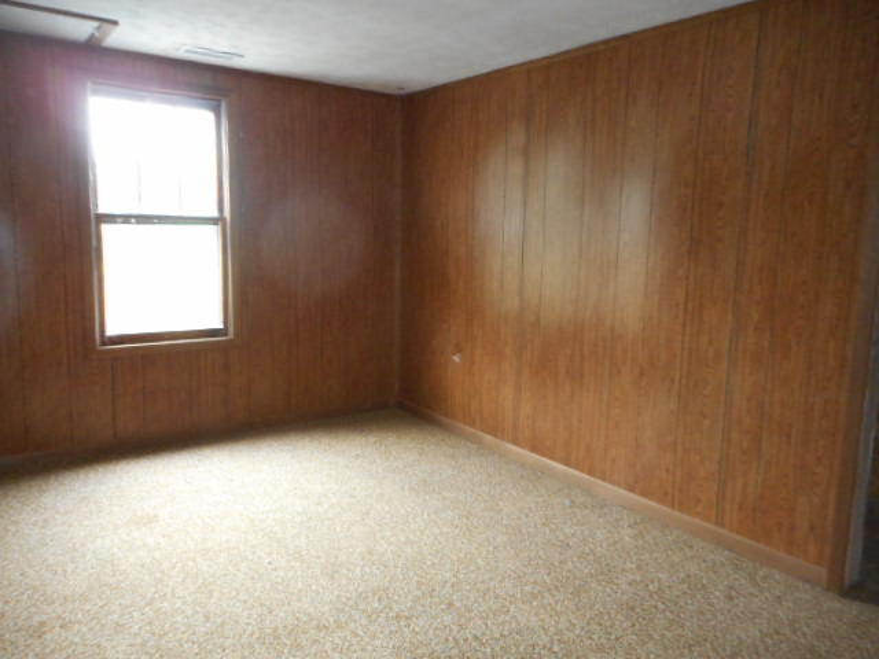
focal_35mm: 25
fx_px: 635
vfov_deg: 54.9
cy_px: 330
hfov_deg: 69.4
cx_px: 440
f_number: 3.7
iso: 450
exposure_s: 1/25
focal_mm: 4.5
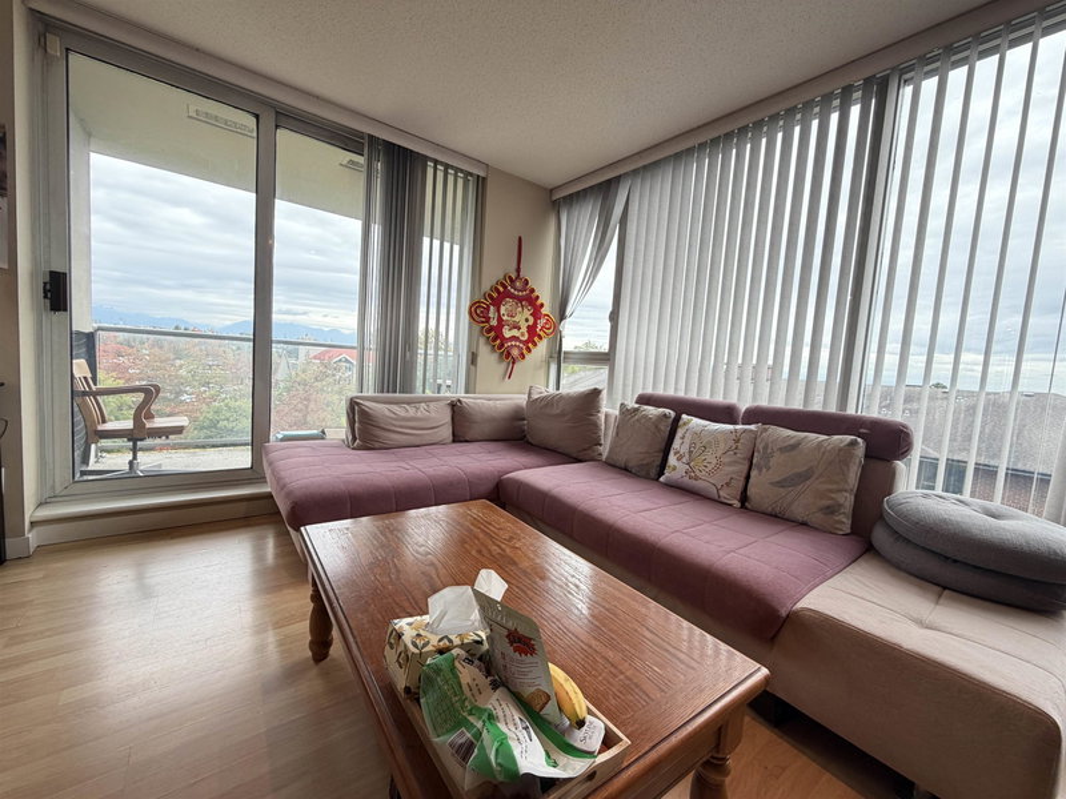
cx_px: 533
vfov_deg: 85.7
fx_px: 431
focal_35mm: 14
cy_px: 400
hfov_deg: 102.1
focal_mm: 2.22
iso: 125
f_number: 2.2
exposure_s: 1/121
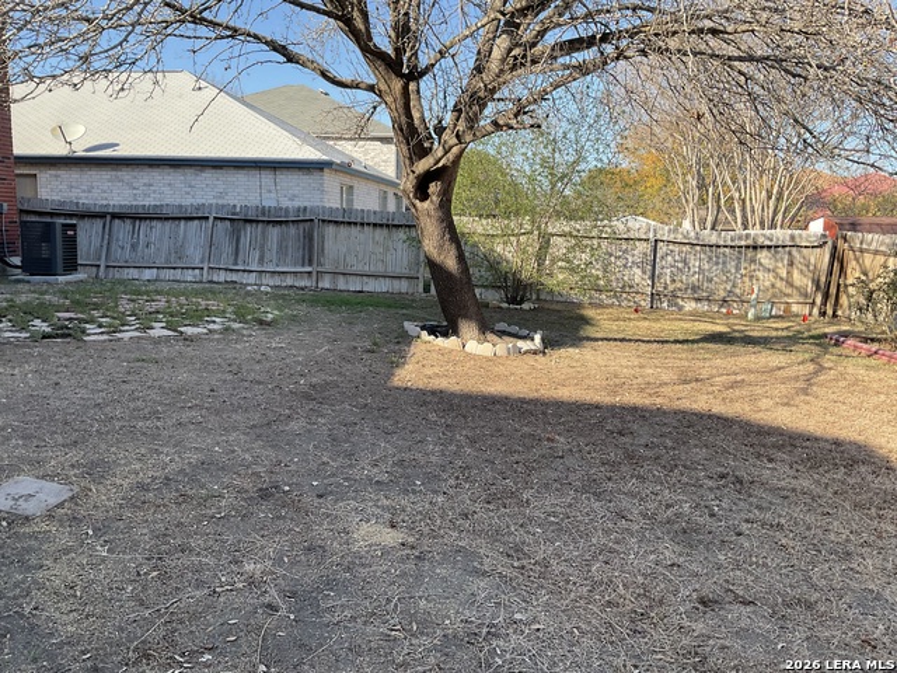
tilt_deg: -11.6
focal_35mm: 29
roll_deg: -0.6
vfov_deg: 48.2
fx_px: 751
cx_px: 448
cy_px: 336
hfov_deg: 61.7
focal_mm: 3
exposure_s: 1/683
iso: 16
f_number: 1.8
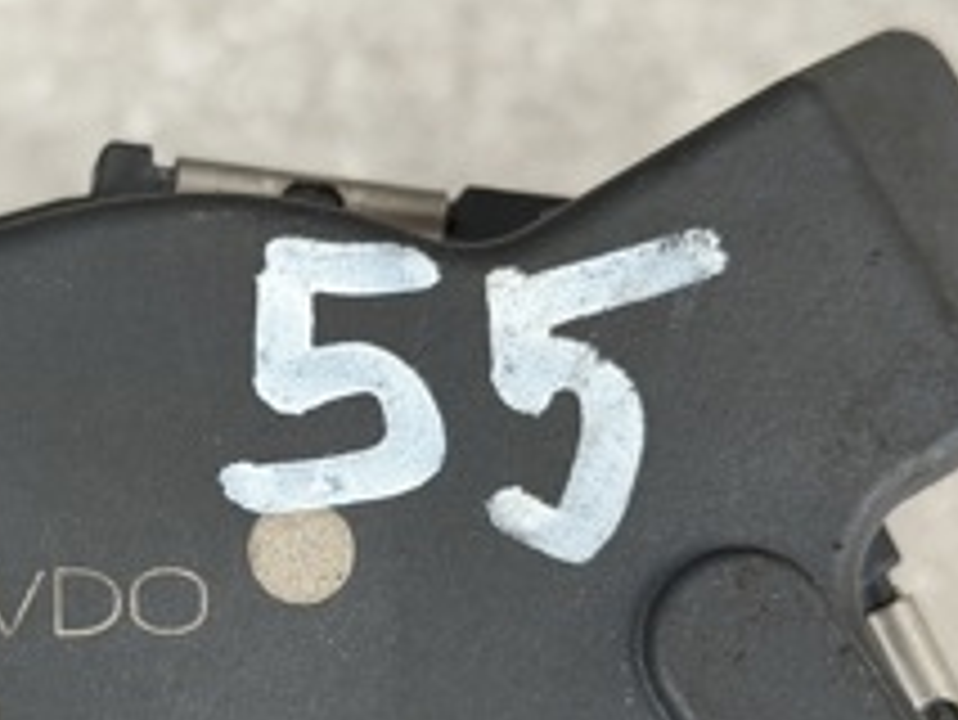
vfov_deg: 10.2
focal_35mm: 144
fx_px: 3987
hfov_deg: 13.5
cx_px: 0
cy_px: 767
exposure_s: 1/60
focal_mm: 6.76
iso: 200
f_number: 1.78
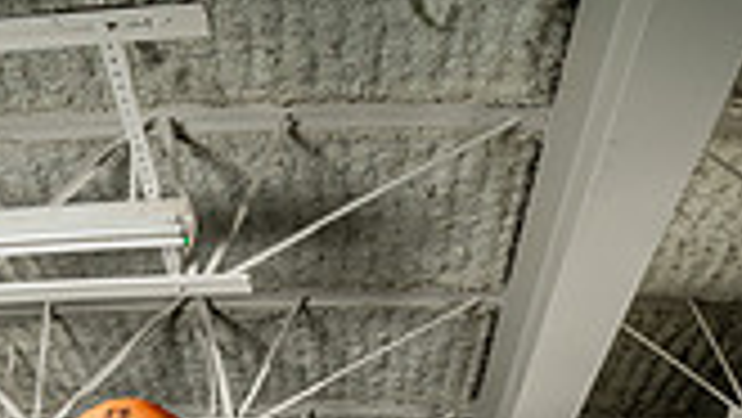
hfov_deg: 36.2
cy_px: 935
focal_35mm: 57
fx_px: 1122
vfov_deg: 15.1
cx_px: 247
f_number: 7.1
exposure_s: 1/200
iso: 500
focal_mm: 20
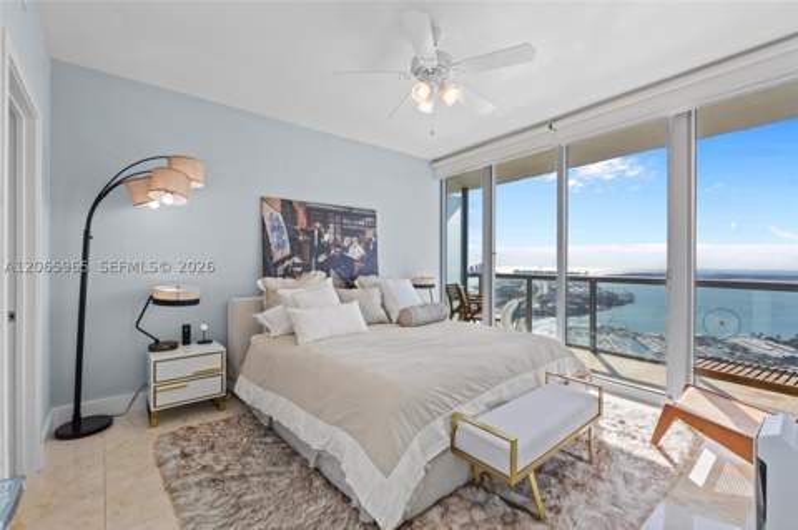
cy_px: 265
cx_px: 399
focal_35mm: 16
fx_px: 354
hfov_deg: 96.8
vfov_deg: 73.6
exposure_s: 1/15
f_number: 14
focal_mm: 16
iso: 250
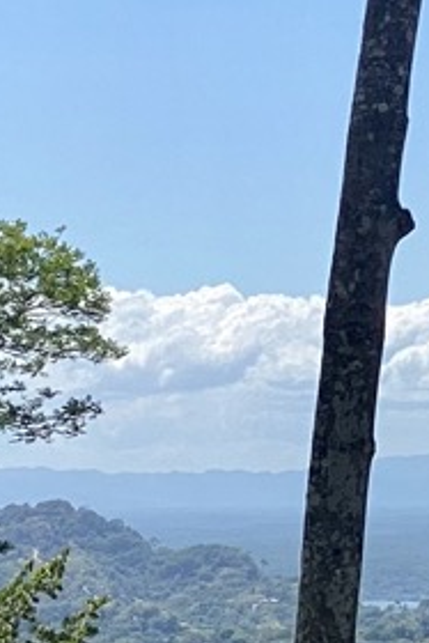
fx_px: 4409
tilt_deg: +0.8
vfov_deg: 8.3
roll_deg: -0.1
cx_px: 1051
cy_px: 326
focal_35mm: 247
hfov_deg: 5.4
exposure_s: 1/1712
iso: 20
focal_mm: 6
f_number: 2
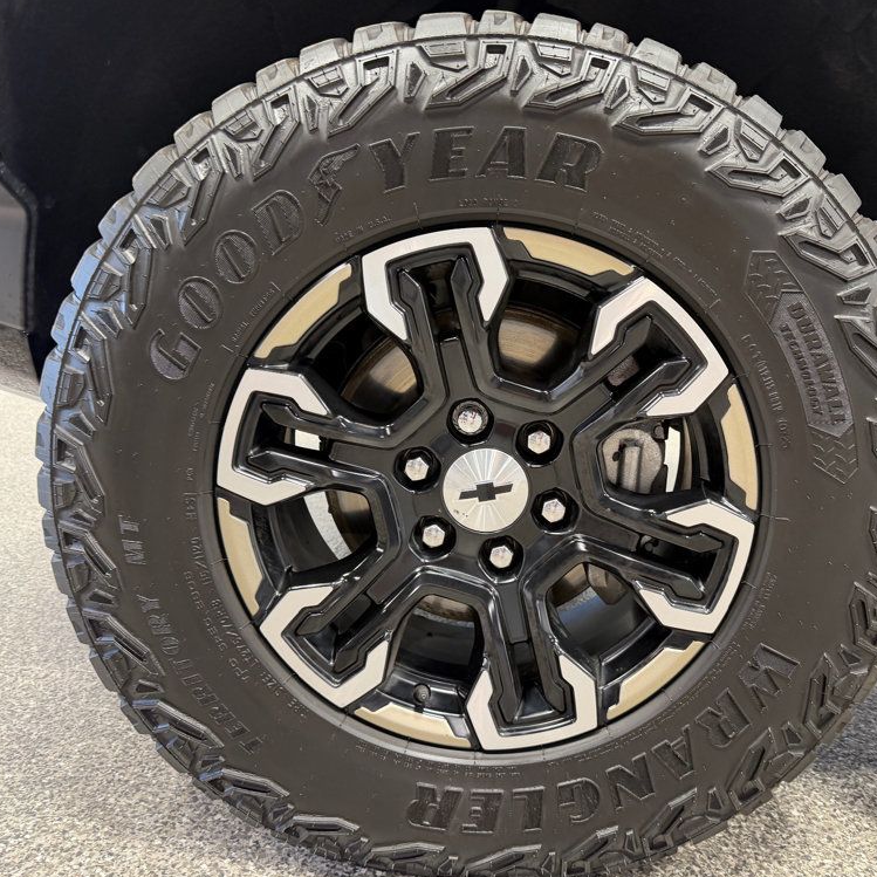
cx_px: 468
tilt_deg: -14.4
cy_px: 443
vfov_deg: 55.6
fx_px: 831
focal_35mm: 29
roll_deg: -4.0
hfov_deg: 55.6
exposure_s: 1/60
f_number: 1.78
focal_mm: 6.76
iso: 125
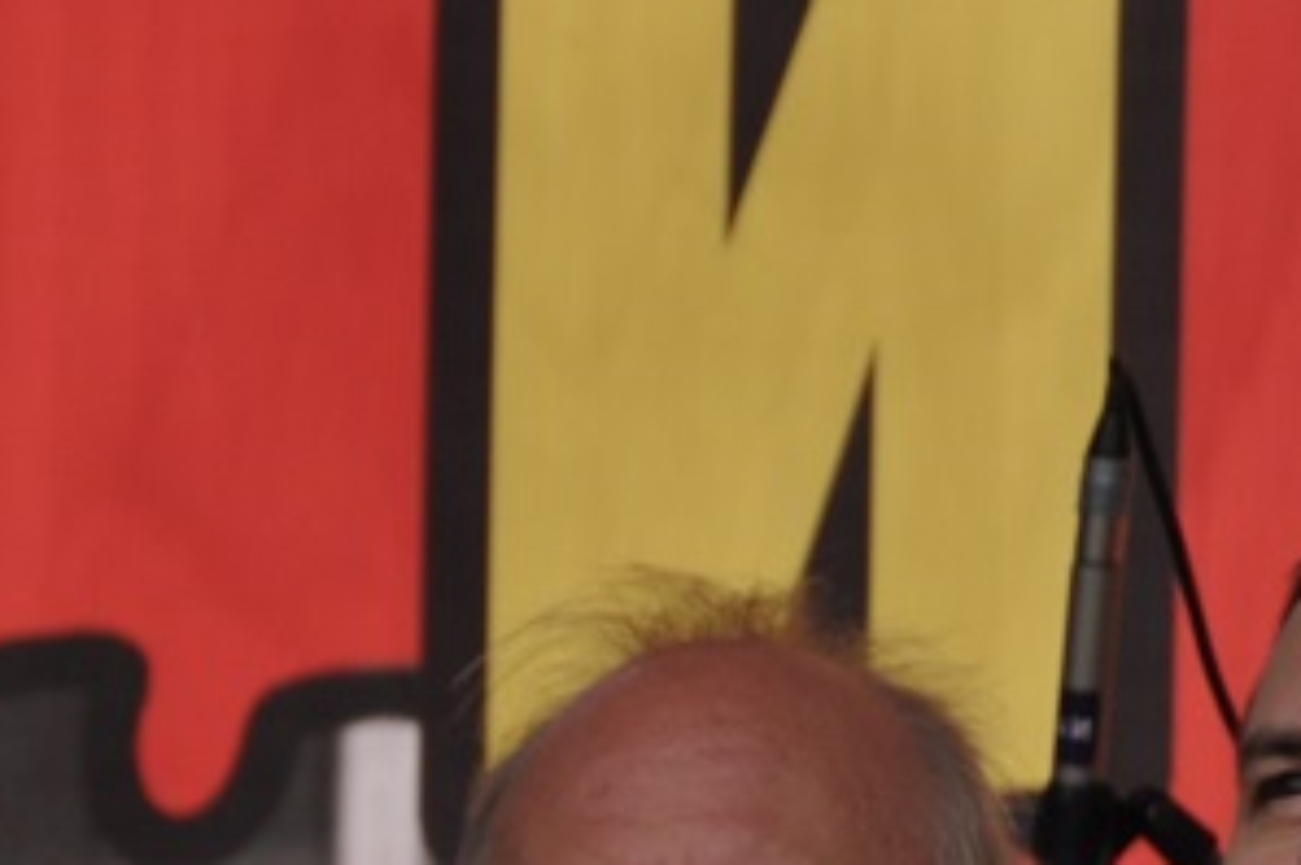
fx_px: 30359
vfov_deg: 1.6
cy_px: 1125
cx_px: -1238
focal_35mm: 841
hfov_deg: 2.4
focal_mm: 130
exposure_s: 1/250
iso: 200
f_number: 8
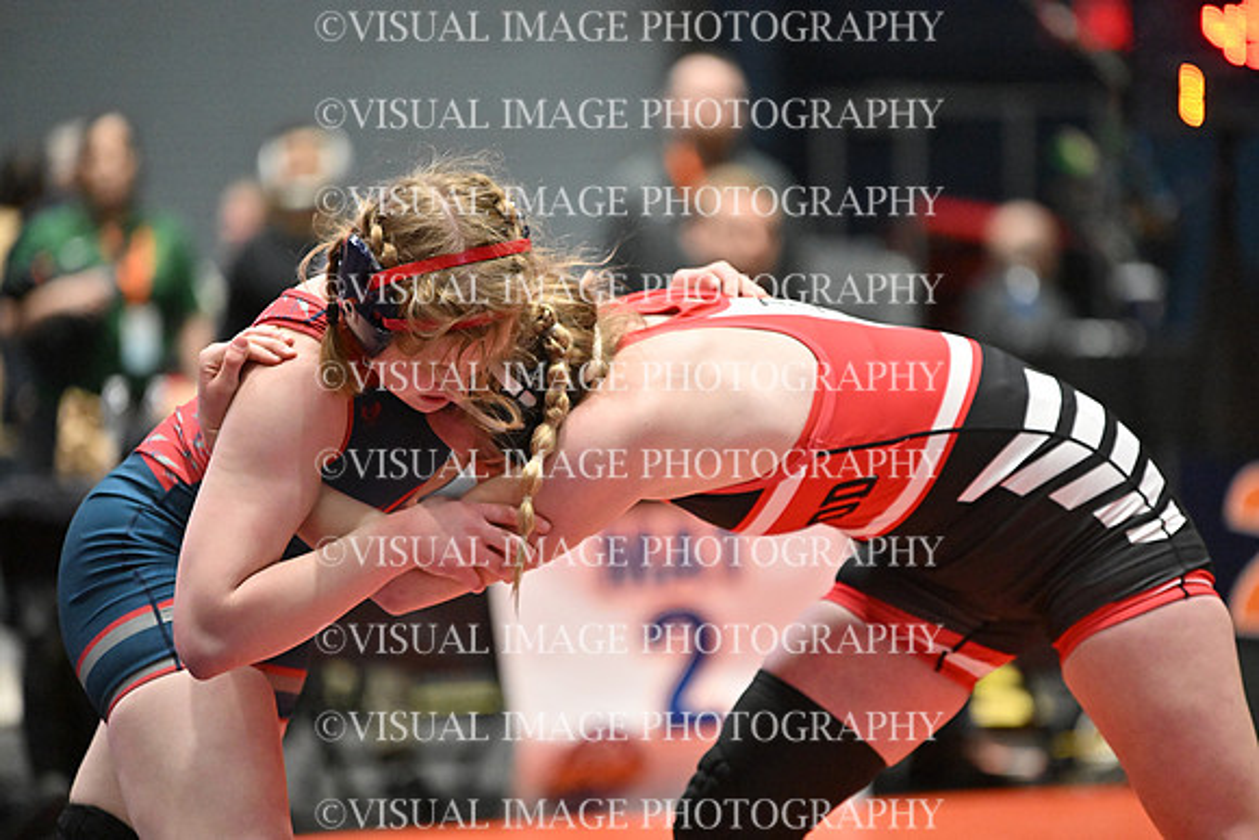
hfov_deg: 10.3
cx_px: 630
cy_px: 420
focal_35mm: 200
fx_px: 6996
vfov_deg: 6.9
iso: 6400
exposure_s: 1/1250
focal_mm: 200
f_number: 2.8
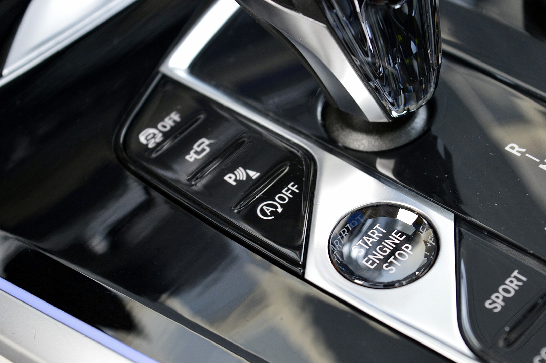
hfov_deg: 24.6
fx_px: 1250
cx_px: 273
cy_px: 182
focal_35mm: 82
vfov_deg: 16.5
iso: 800
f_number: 6.3
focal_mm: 55
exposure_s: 1/60
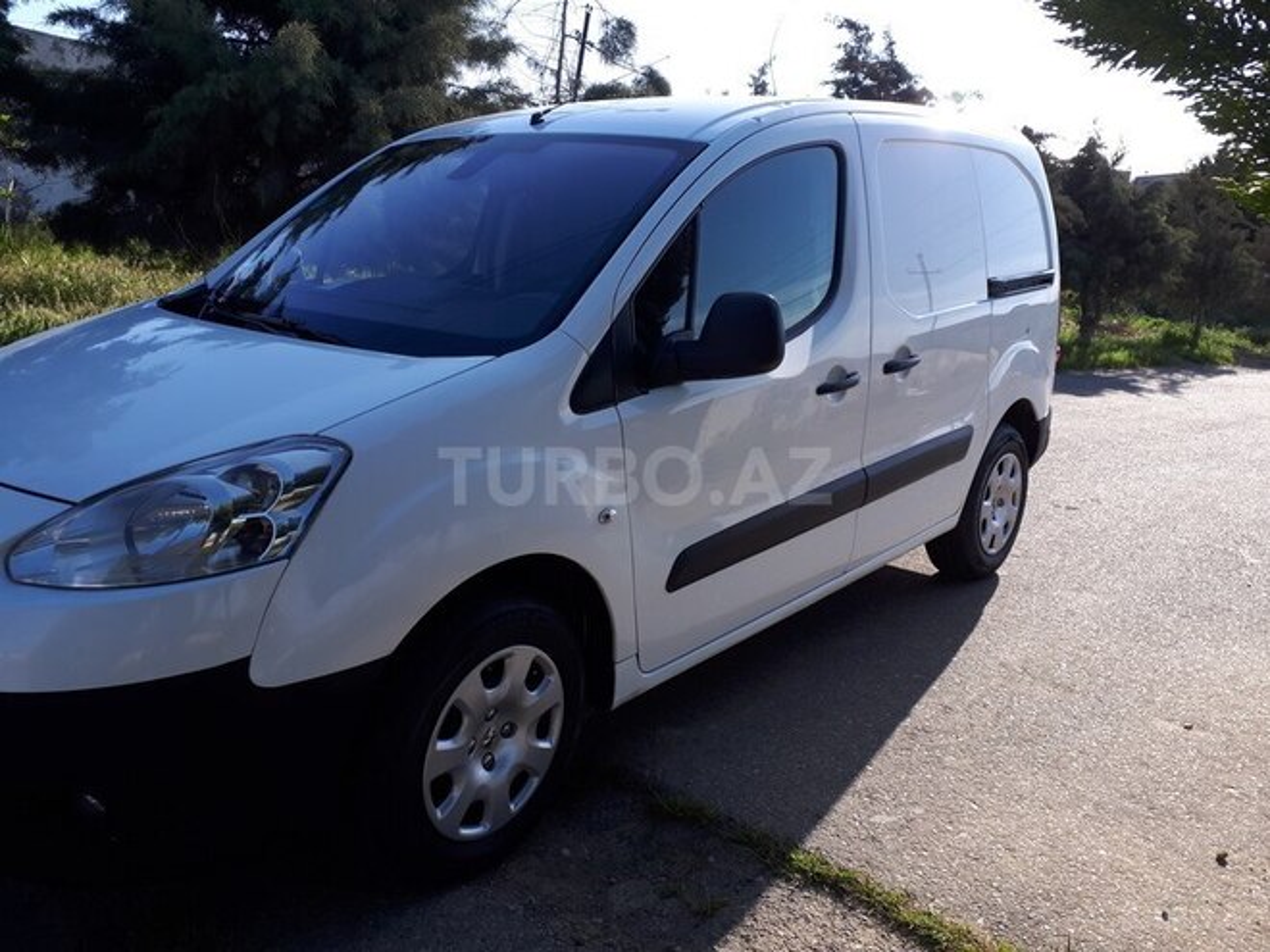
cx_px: 635
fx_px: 991
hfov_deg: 65.3
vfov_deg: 51.4
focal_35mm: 27
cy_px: 476
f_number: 1.9
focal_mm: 3.6
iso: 40
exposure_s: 1/833
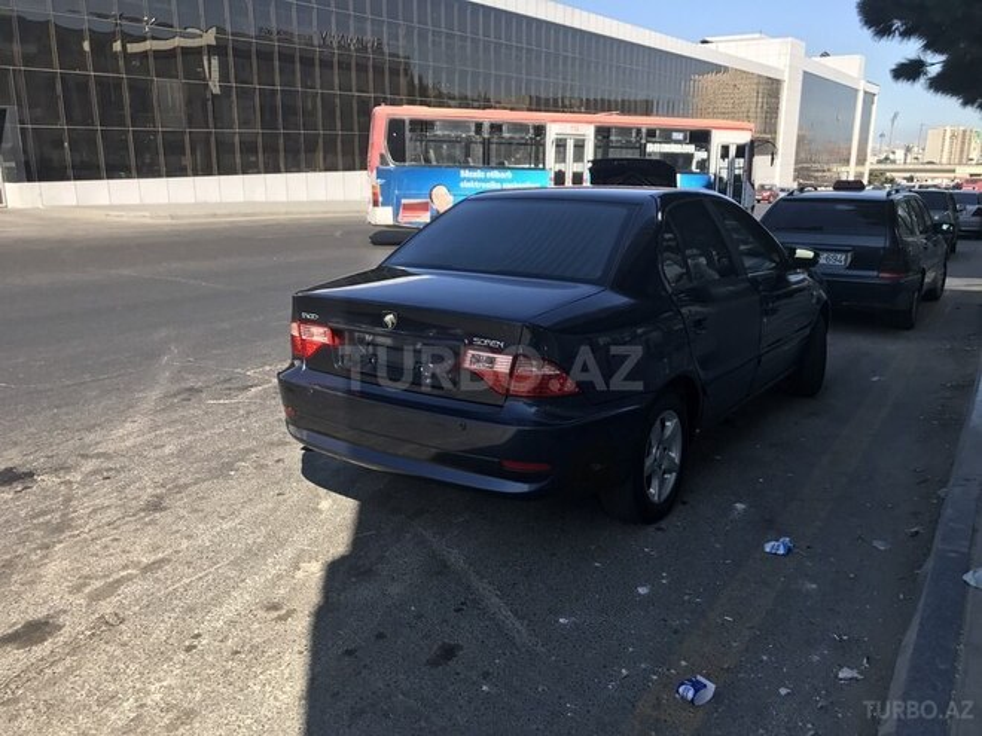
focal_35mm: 28
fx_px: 794
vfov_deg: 49.7
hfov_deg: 63.4
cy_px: 368
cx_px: 491
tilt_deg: -14.6
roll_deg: +0.5
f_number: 1.8
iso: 20
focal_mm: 3.99
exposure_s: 1/1244
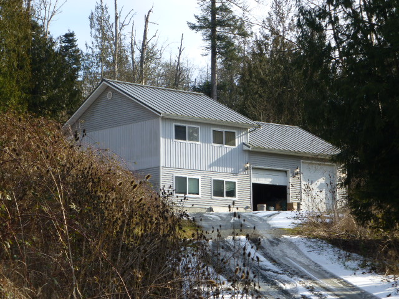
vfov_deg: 14.5
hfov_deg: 19.3
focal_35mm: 102
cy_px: 150
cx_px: 200
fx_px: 1176
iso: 100
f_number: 5.3
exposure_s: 1/250
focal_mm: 18.2
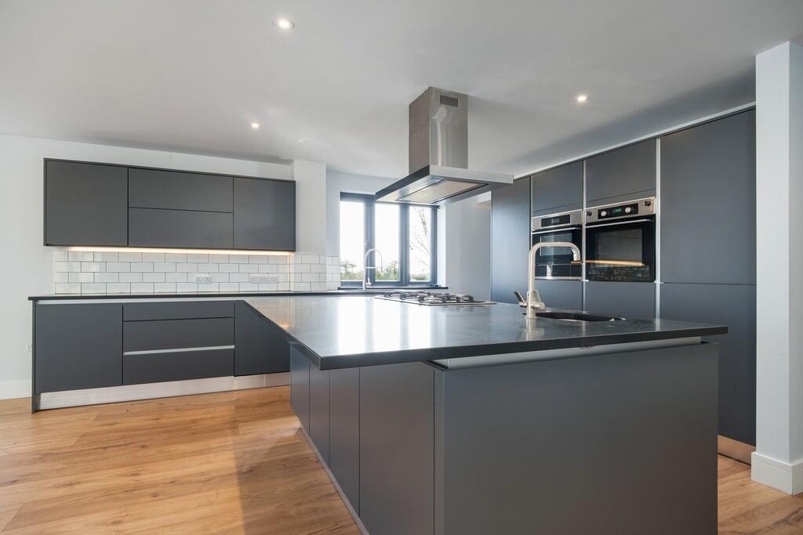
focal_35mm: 18
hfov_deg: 90.0
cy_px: 268
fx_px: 402
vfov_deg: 67.4
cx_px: 402
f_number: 7.1
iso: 160
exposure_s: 1/13
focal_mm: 11.8
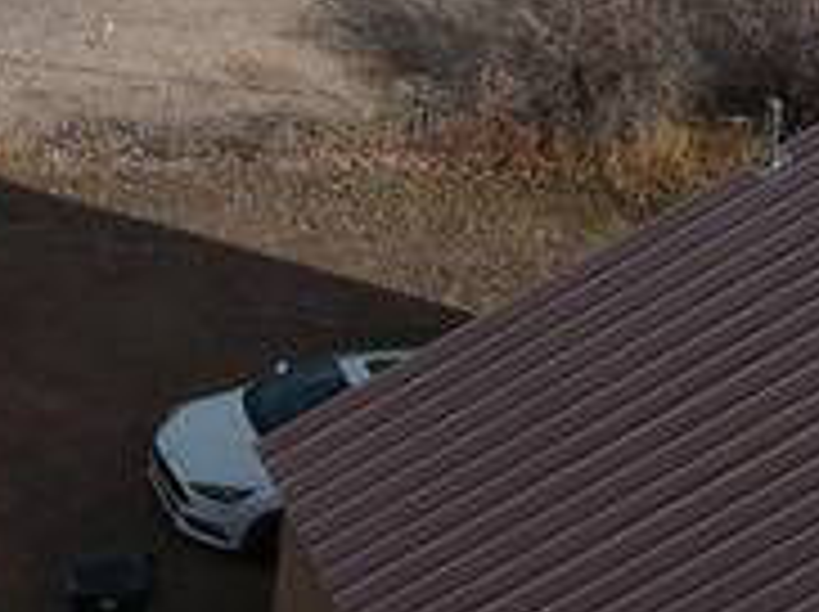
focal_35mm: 141
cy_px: -598
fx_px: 3332
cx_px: -783
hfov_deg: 12.5
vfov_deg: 9.8
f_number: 2.6
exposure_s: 1/2000
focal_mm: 4.49
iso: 100
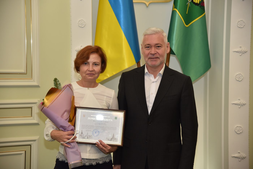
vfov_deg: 18.2
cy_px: 84
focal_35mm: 75
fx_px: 527
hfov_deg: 27.0
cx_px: 126
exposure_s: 1/200
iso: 800
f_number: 4
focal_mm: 75
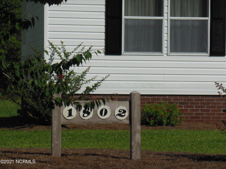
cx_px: 113
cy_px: 84
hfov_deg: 7.8
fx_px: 1665
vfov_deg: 5.8
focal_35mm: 255
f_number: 5.9
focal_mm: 45.4
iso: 125
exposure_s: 1/1500
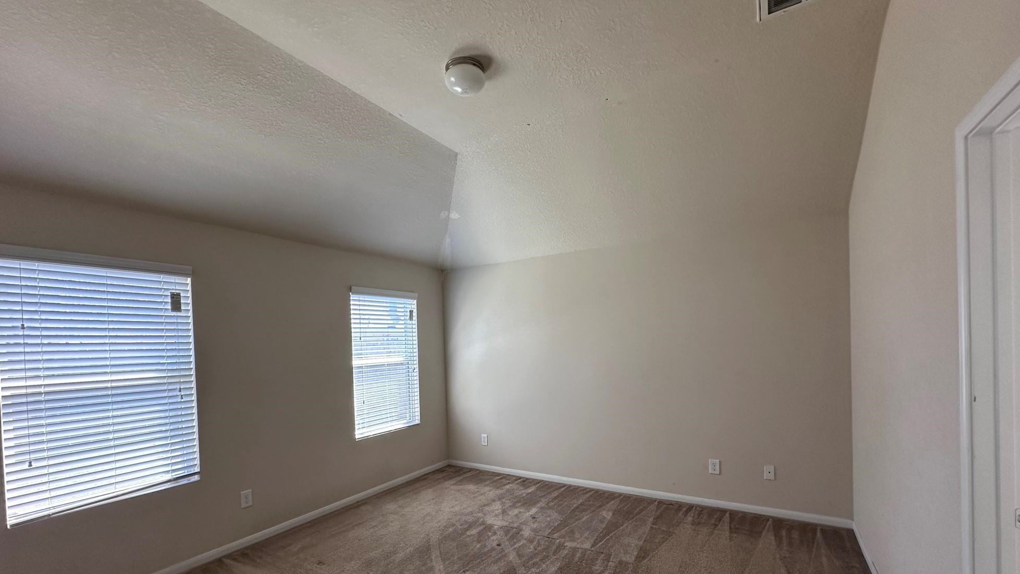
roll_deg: +1.4
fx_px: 433
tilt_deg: -0.1
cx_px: 509
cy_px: 351
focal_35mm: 16
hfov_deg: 99.4
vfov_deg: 66.3
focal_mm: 2.22
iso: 125
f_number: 2.2
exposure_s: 1/99
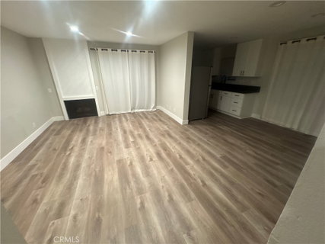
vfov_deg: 85.6
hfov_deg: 102.1
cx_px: 162
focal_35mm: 14
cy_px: 122
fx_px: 131
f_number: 2.2
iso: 400
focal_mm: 2.22
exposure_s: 1/60
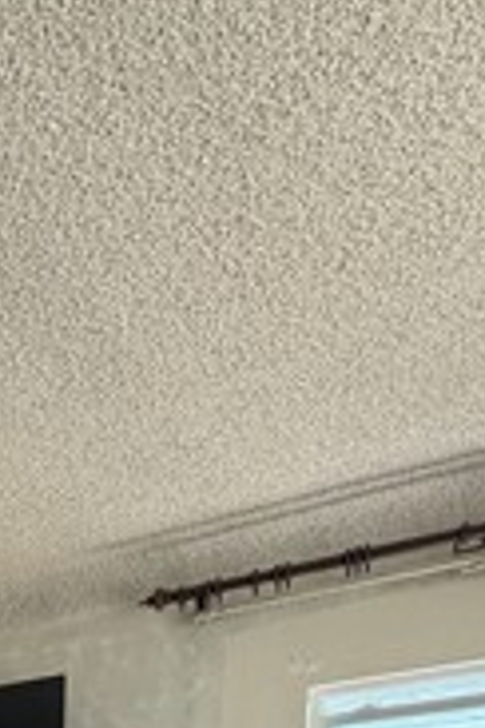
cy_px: 1122
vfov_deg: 26.5
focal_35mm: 51
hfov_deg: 21.8
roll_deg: +2.1
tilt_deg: -11.0
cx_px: -254
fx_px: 1031
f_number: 2.2
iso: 160
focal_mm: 2.22
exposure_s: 1/121
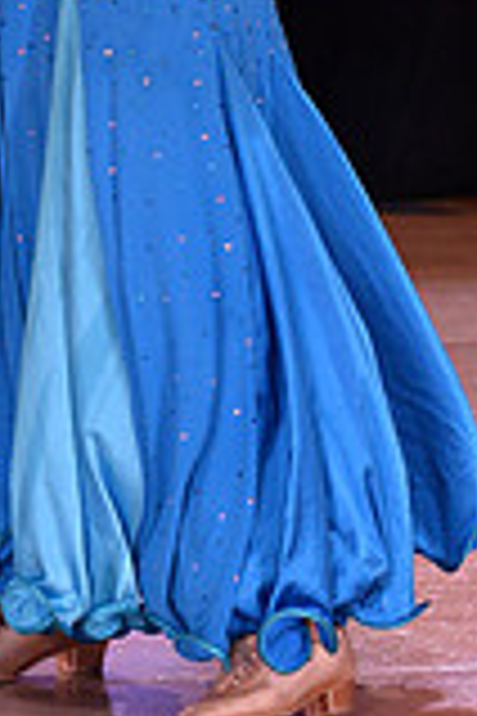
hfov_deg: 3.1
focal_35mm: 439
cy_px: -194
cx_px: -18
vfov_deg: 4.7
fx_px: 8724
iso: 2000
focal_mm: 120
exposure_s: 1/250
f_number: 5.6
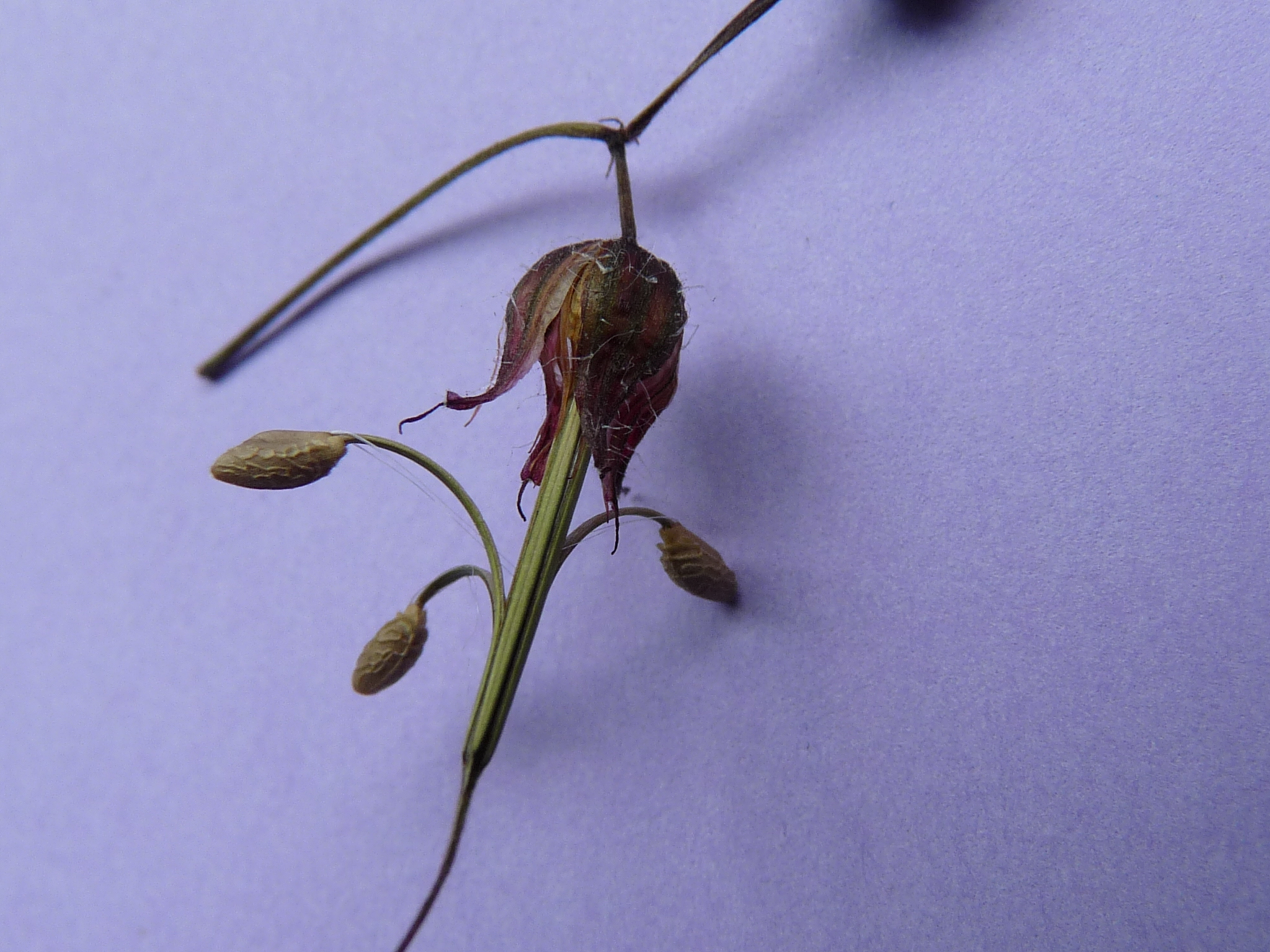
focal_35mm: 50
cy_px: 476
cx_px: 635
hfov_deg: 38.2
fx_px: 1834
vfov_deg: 29.1
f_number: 3.6
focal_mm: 5
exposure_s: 1/100
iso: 100
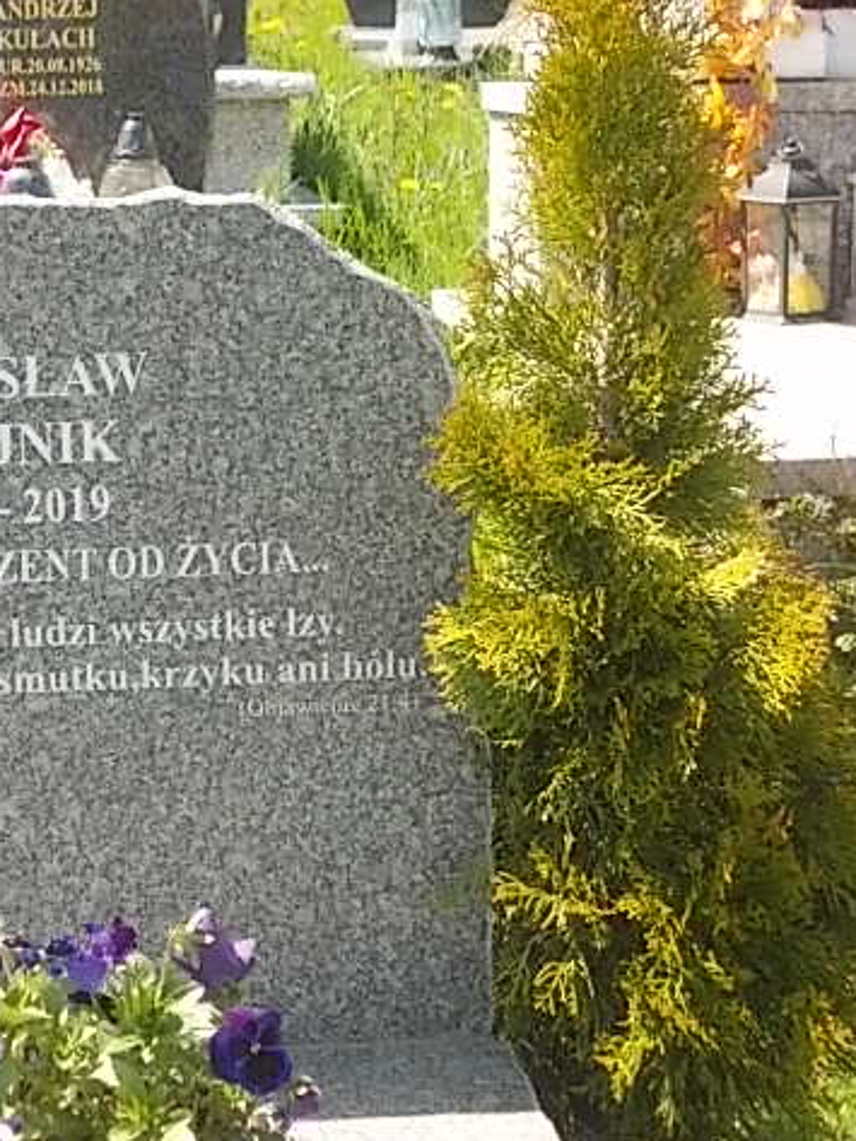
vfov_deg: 28.2
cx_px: 106
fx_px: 2274
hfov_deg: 20.9
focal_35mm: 69
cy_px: 574
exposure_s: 1/200
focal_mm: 7.2
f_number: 3.6
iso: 80
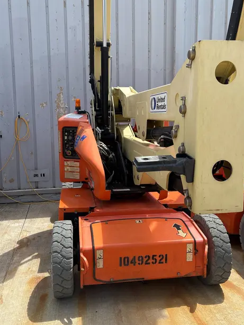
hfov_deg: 45.4
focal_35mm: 31
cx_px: 120
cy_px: 155
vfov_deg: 58.3
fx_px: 291
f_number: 1.6
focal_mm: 5.96
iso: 50
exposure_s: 1/2364
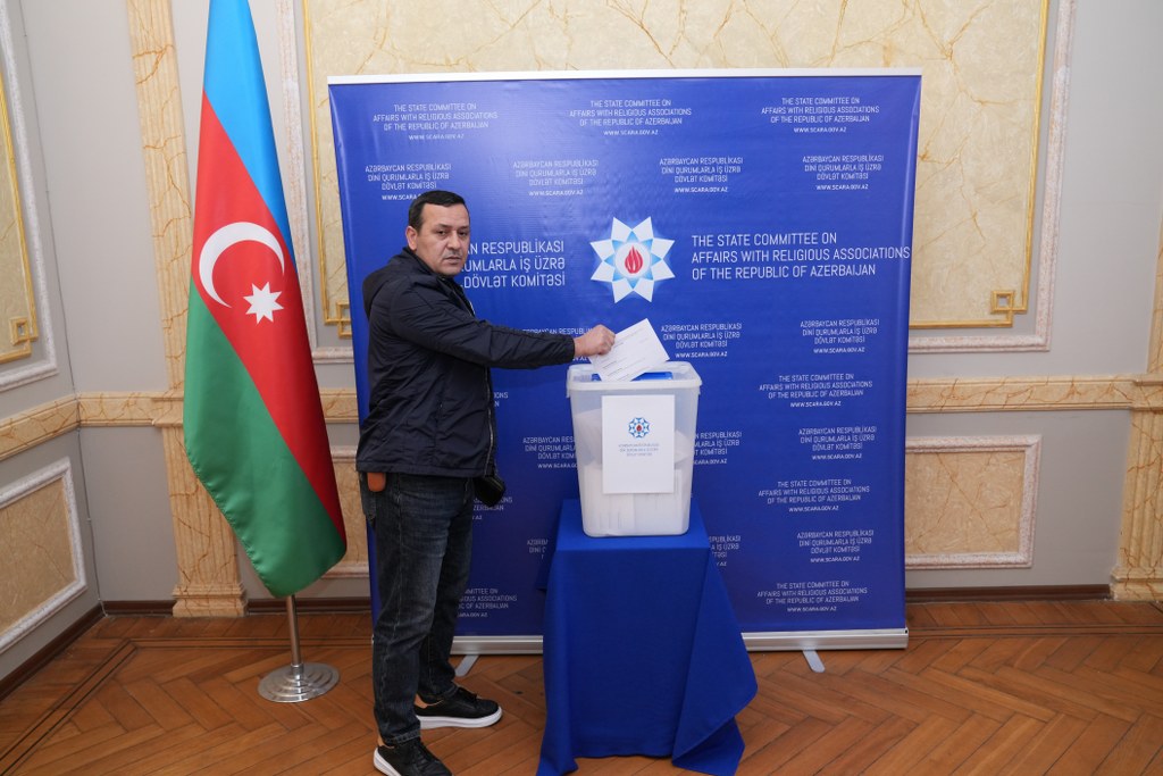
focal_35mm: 29
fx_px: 937
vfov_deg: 45.0
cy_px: 388
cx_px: 582
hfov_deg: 63.7
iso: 1600
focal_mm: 29
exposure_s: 1/200
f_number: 5
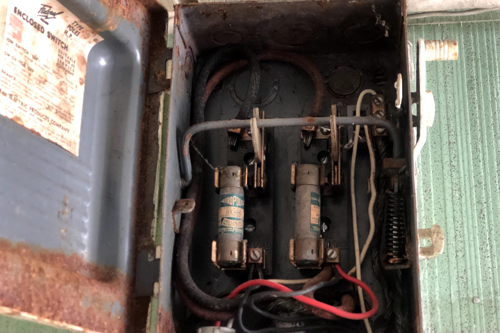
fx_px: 833
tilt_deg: +18.8
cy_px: 161
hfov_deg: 33.4
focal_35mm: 60
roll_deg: -1.5
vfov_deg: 22.6
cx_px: 251
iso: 500
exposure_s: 1/60
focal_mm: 6.6
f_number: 2.8
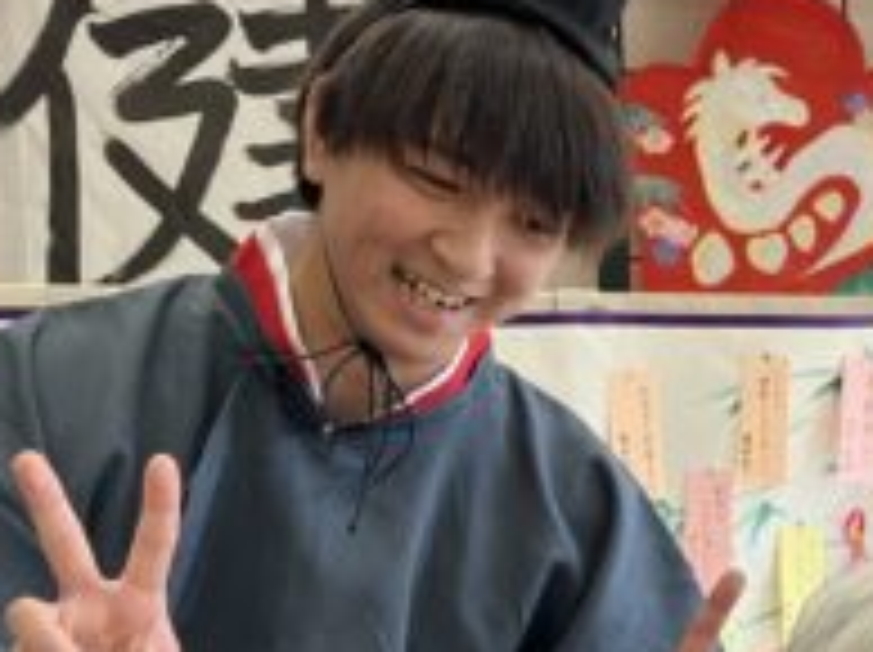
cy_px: 645
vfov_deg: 18.4
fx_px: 1965
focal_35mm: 78
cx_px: 927
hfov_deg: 23.7
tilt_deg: -3.0
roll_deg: +0.0
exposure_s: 1/50
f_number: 1.8
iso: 64
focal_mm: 3.99
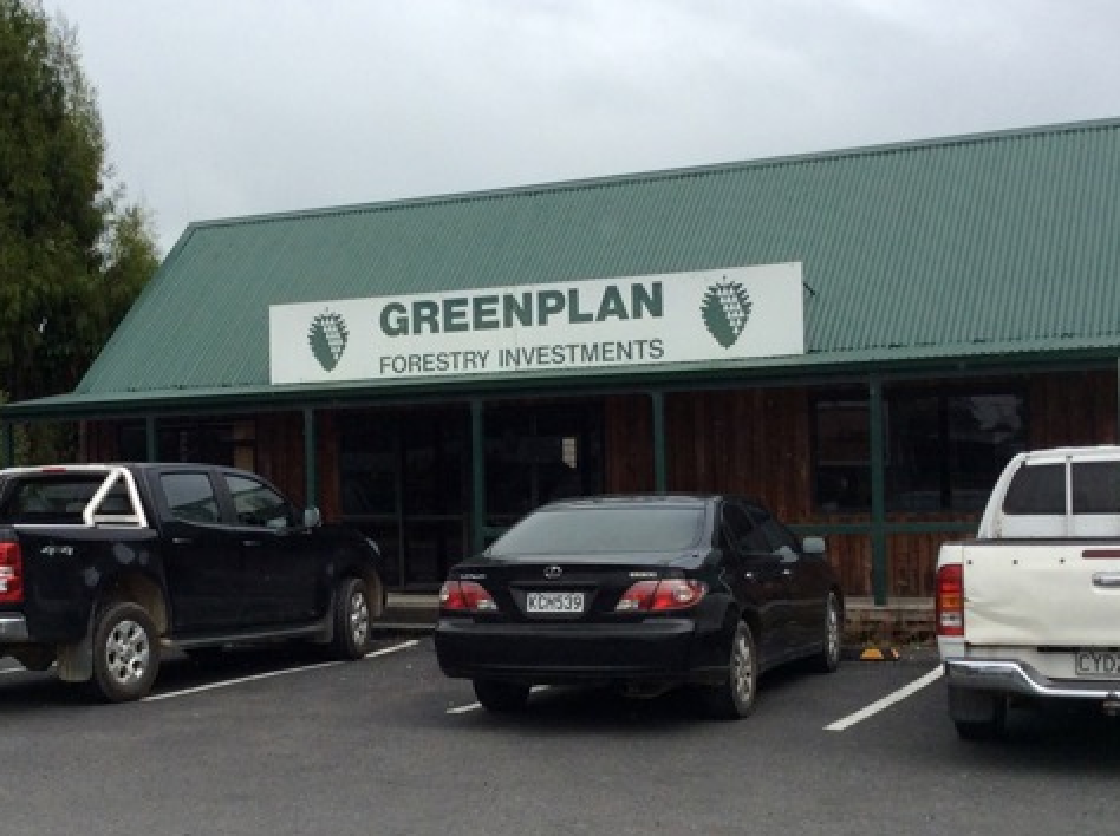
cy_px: 536
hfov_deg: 35.5
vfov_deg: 26.9
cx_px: 444
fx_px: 1745
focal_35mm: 54
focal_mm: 3.3
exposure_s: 1/2387
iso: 32
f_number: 2.4
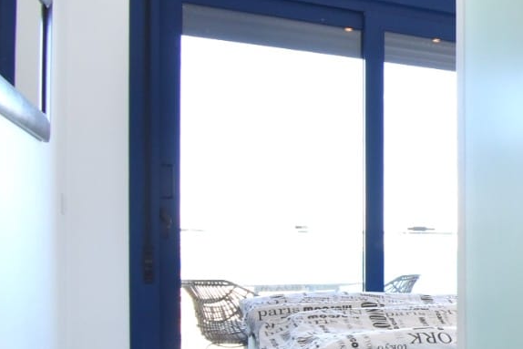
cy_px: 266
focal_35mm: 47
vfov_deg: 28.2
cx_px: 709
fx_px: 683
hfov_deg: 30.8
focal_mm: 10
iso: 400
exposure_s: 1/125
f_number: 5.6
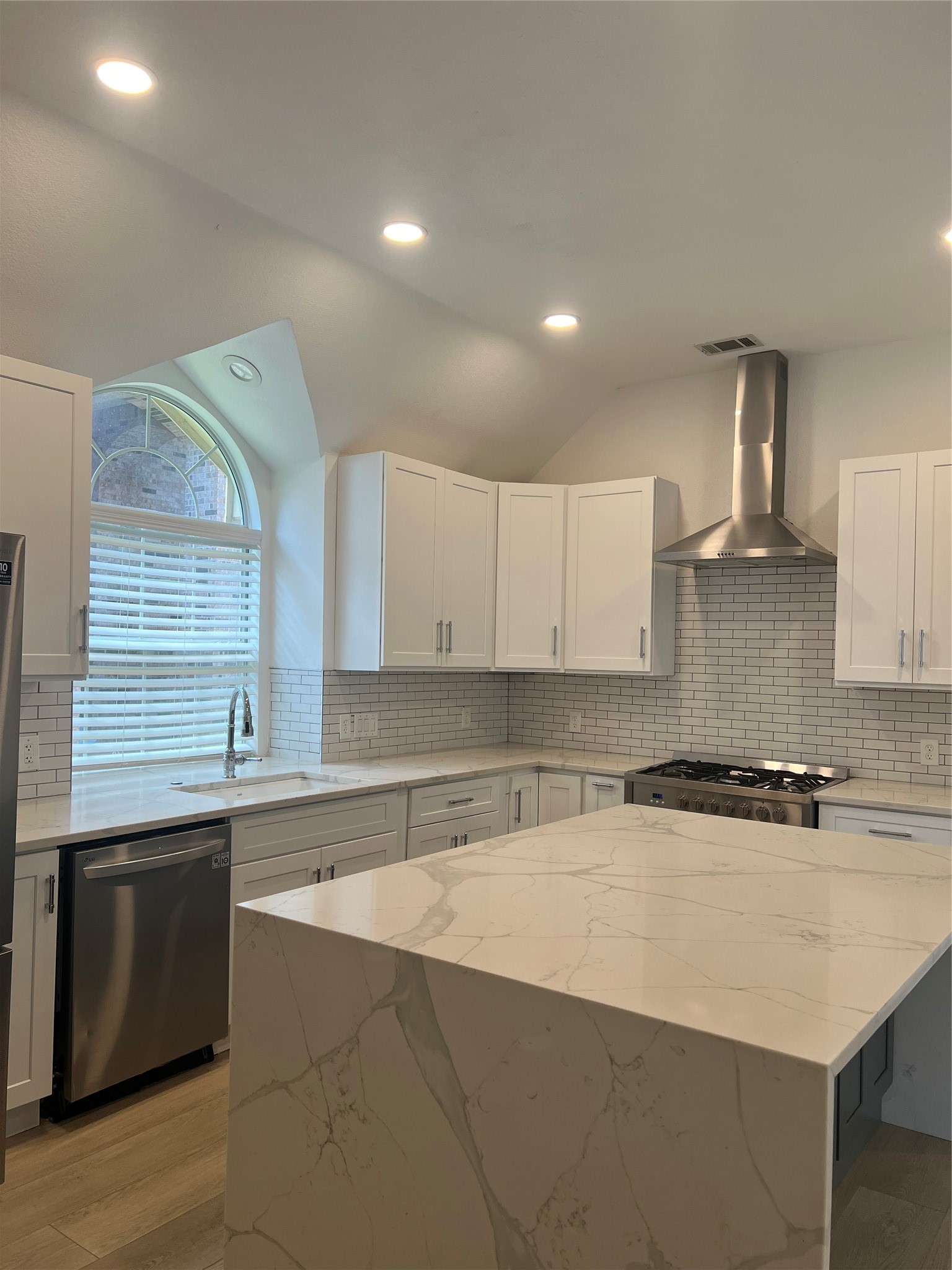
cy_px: 635
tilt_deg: +1.0
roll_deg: -1.6
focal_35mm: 26
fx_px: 953
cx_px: 476
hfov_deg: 53.1
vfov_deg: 67.3
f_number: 1.5
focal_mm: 5.7
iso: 64
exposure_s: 1/120
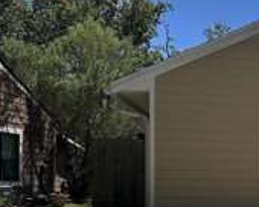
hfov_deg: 24.4
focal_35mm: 66
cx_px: 352
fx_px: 506
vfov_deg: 22.6
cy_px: 185
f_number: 1.78
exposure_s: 1/8197
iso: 80
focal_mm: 6.86
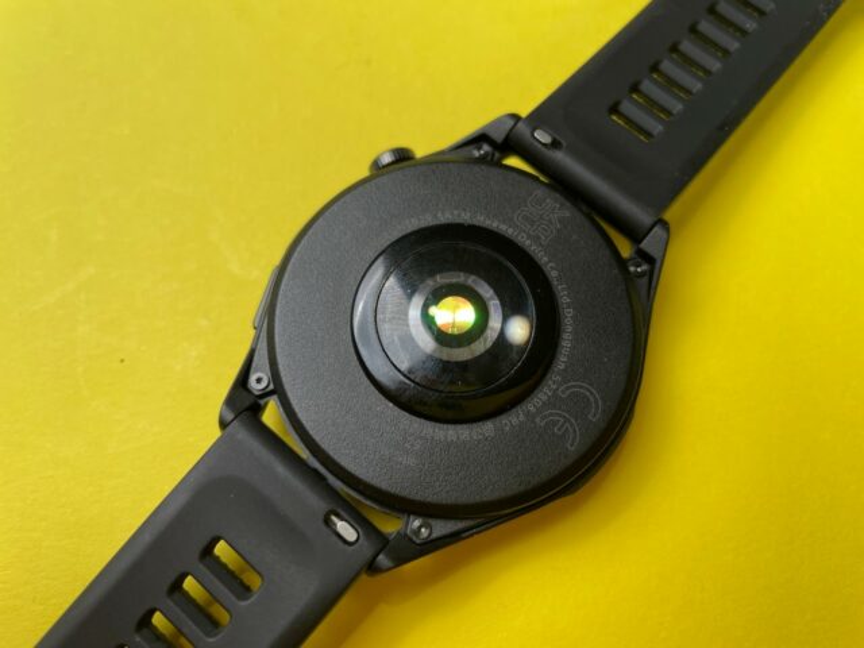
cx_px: 432
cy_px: 324
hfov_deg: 67.3
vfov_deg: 53.1
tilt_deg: -73.0
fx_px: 649
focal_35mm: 26
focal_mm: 4.2
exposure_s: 1/100
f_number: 1.6
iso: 40
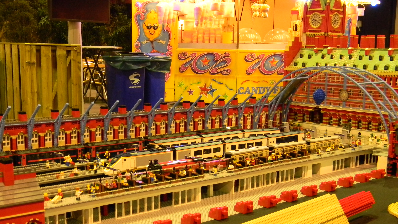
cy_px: 150
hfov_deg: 39.9
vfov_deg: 23.0
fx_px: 549
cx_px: 196
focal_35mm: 52
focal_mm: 8.6
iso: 400
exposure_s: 1/6.2
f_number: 3.9
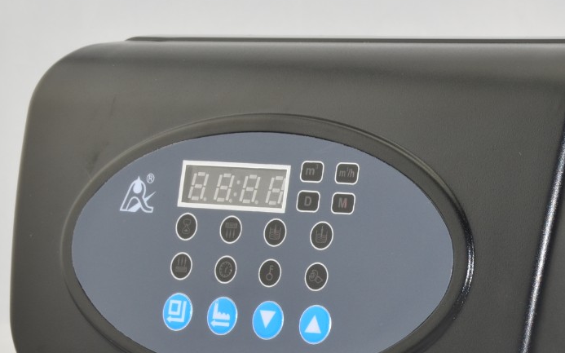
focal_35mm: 148
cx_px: 479
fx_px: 2279
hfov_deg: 14.0
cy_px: 354
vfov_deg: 8.8
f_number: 22
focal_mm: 42
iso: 100
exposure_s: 1/10
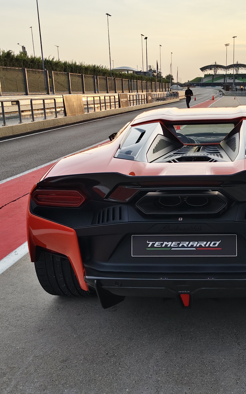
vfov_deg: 51.5
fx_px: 408
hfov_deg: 32.6
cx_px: 197
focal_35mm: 38
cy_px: 212
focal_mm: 5.56
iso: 50
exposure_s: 1/1259
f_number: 1.88
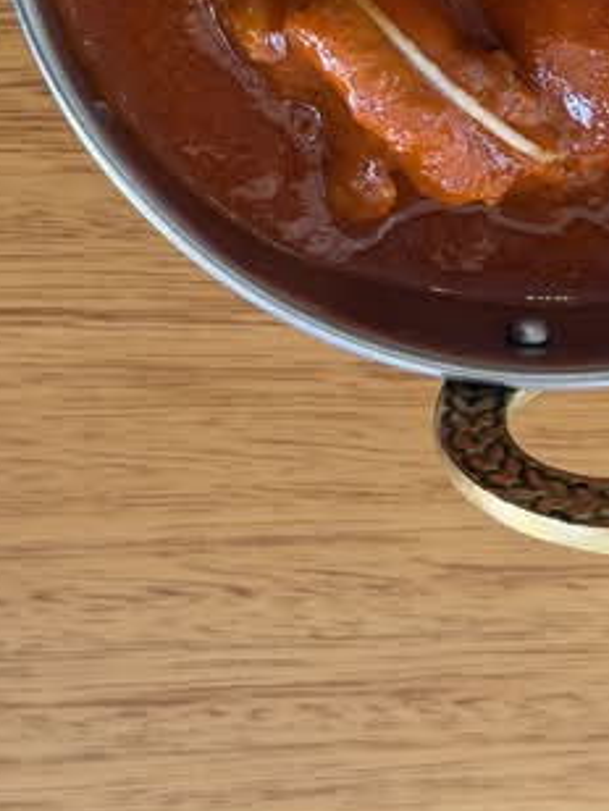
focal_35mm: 114
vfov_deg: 16.6
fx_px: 2672
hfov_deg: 12.9
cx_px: 575
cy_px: -122
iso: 100
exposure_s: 1/121
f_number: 1.78
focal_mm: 6.76
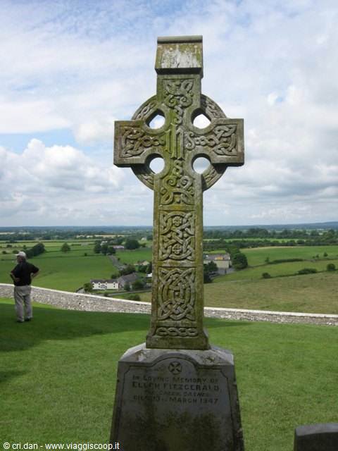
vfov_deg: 51.4
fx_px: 469
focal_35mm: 36
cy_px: 226
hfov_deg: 39.7
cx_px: 169
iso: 64
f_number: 6.1
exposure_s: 1/273
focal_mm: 7.5
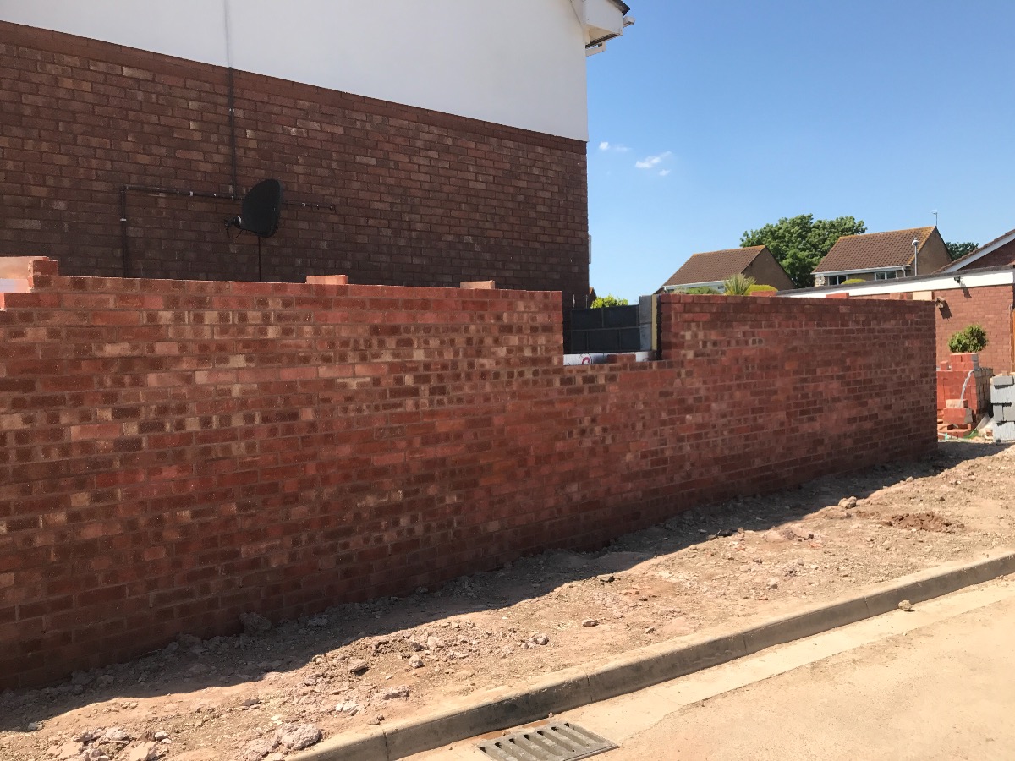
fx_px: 821
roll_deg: +2.1
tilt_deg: -3.7
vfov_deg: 49.7
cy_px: 380
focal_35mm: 28
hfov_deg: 63.4
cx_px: 508
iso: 20
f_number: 1.8
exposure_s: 1/1546
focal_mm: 3.99
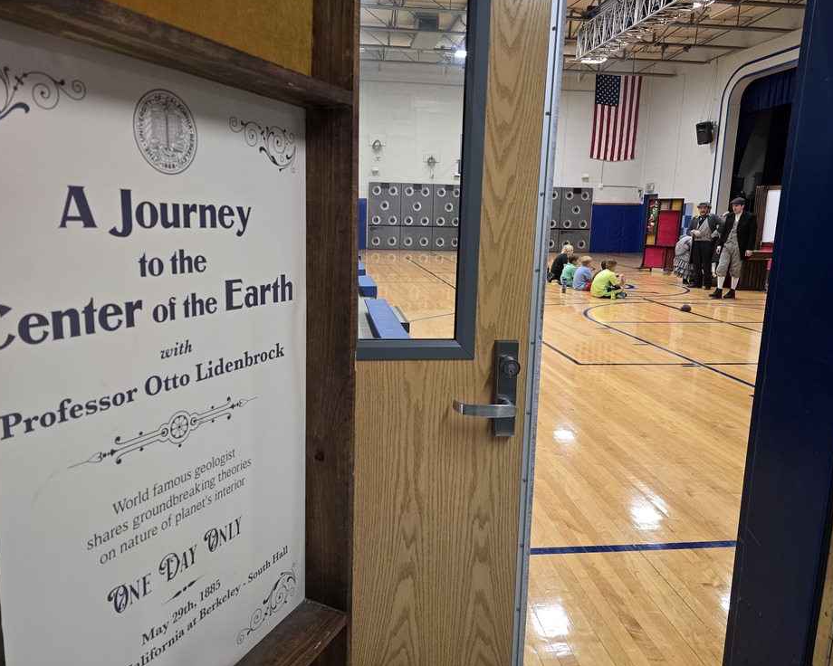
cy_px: 321
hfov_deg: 68.1
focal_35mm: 25
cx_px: 407
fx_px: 616
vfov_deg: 56.8
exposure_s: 1/120
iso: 250
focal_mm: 6.3
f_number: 1.7
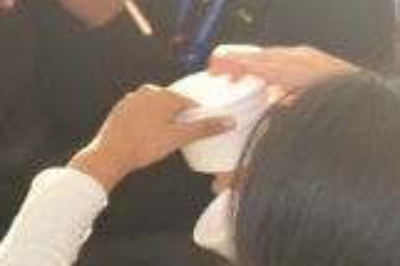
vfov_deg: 8.3
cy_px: 298
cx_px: -368
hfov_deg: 11.4
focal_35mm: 164
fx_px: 1820
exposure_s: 1/60
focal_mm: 22
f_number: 3.8
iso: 560
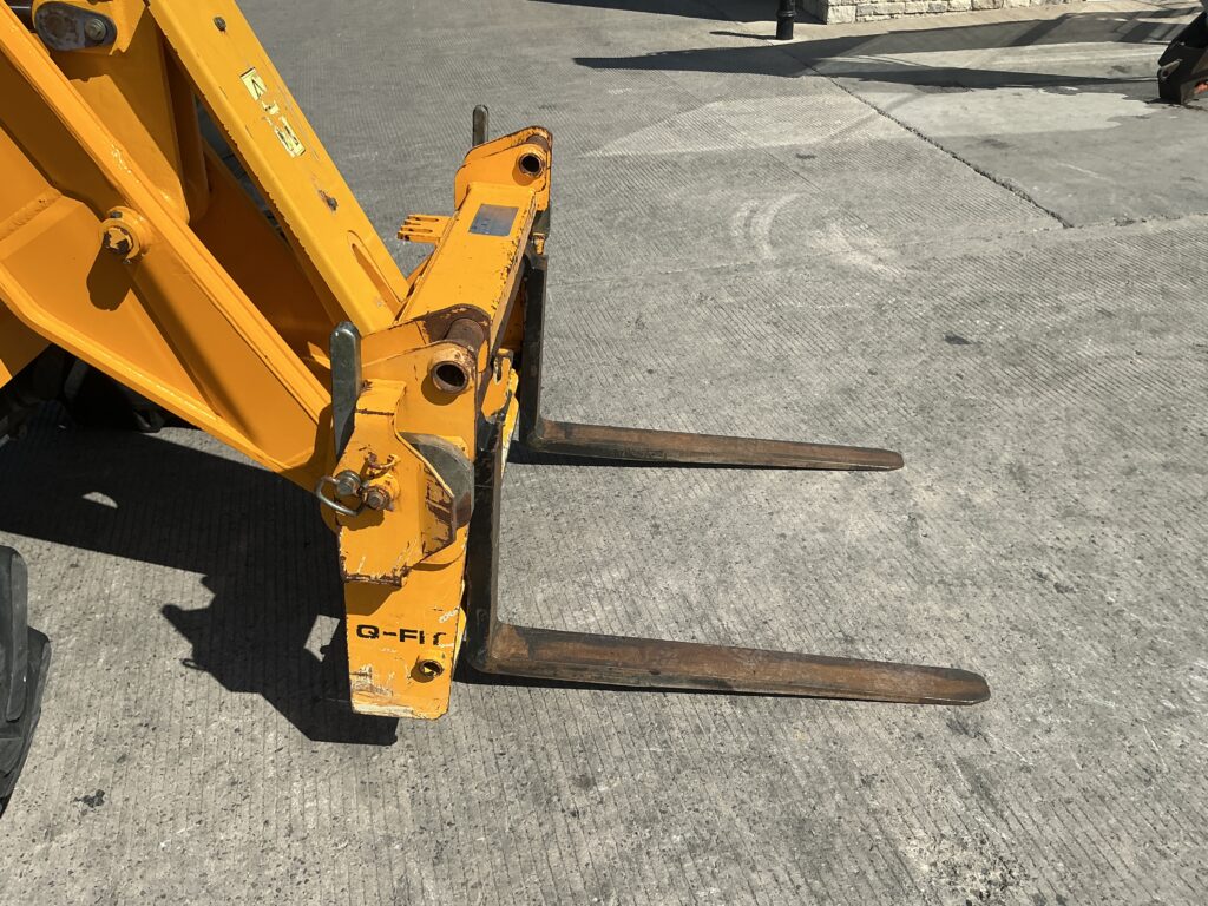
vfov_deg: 49.7
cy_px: 453
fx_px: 977
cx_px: 604
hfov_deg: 63.4
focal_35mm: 28
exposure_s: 1/2427
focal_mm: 3
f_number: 1.8
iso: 25
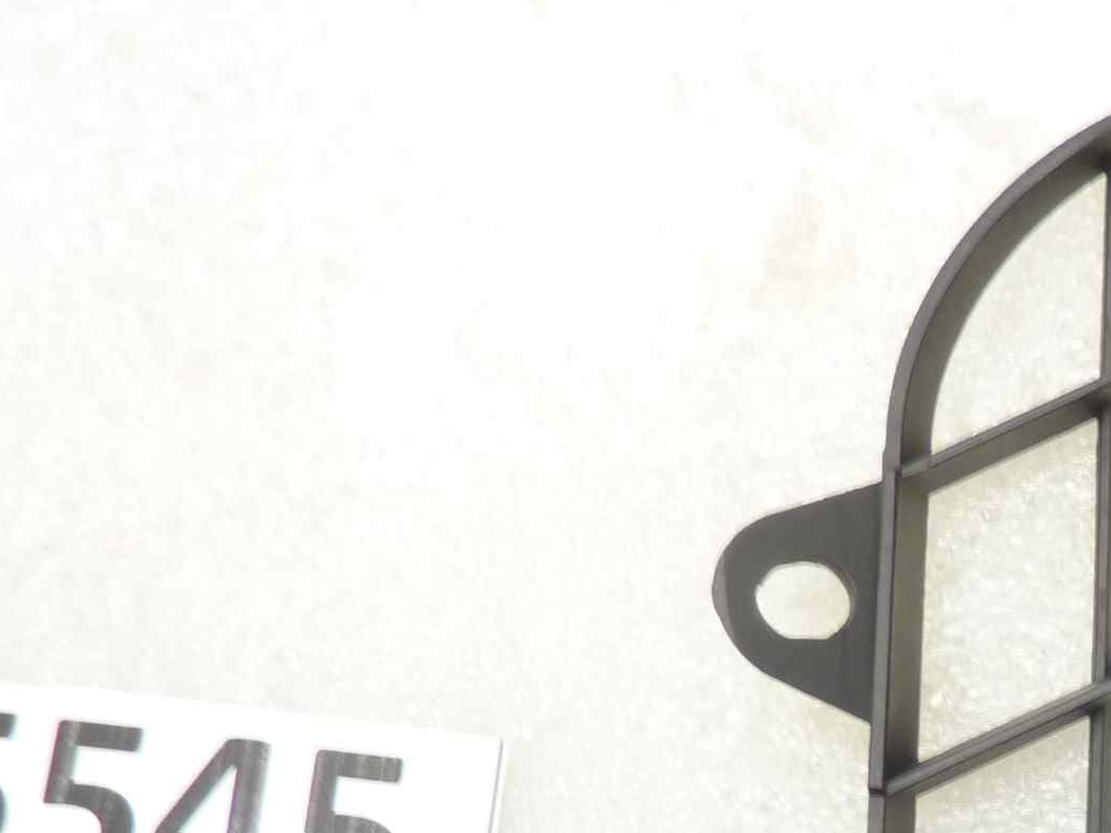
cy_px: 910
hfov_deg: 27.7
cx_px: 1344
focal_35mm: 61
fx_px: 1958
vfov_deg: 22.7
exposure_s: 1/8
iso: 80
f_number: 3.3
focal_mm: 4.1
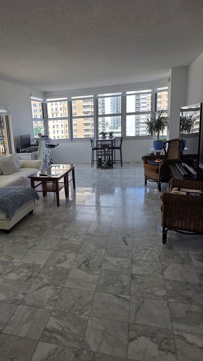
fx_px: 249
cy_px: 176
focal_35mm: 26
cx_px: 64
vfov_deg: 71.9
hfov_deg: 43.6
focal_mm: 6.25
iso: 80
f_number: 1.7
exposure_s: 1/1232
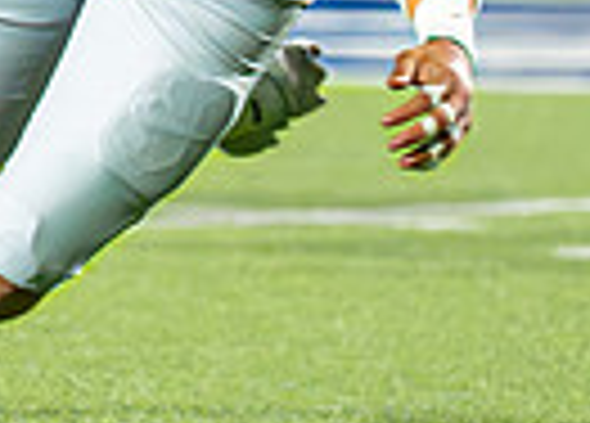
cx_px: -649
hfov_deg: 1.8
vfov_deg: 1.3
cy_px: -230
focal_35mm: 1100
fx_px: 18461
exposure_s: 1/1600
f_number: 2.8
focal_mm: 158
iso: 3200
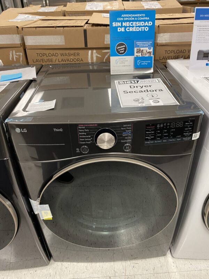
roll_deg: +1.5
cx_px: 104
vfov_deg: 67.3
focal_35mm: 26
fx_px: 209
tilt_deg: -33.4
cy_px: 140
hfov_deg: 53.1
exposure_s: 1/44
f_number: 1.8
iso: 160
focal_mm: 4.25
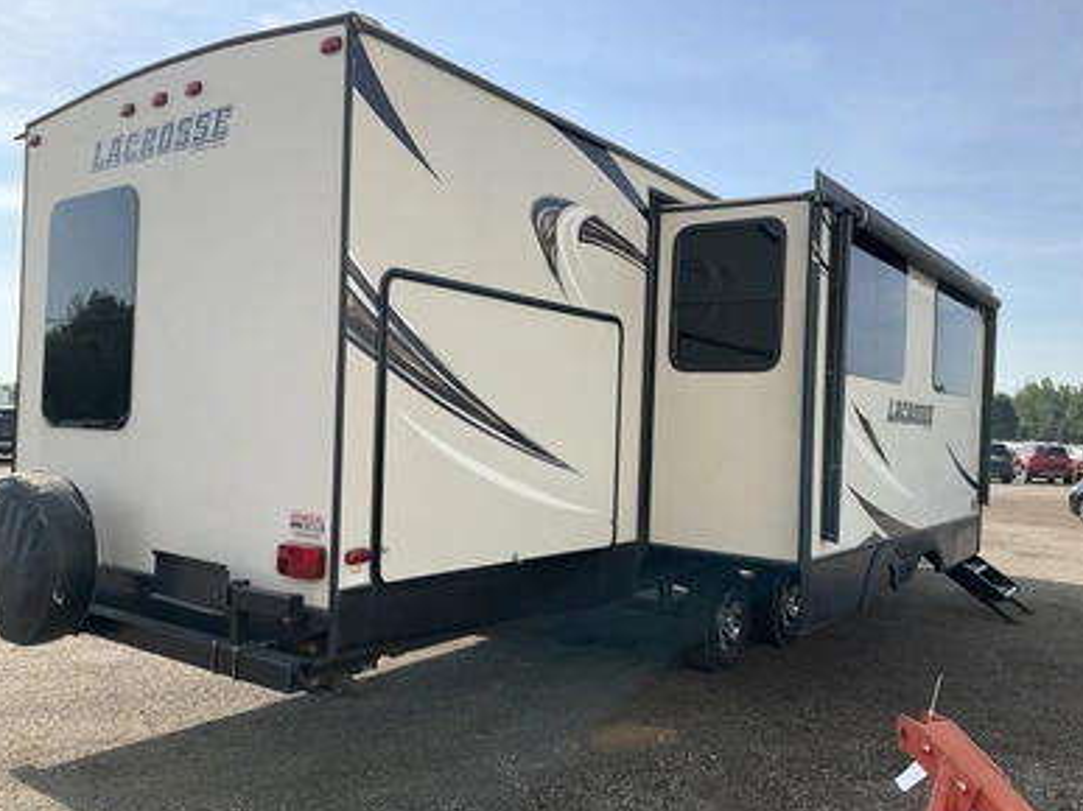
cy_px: 411
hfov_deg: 60.0
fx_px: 938
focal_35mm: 30
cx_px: 543
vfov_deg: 46.8
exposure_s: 1/1451
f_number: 1.8
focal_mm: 3
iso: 25
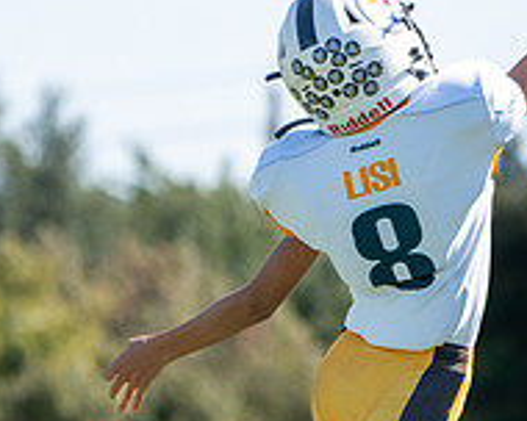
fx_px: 14583
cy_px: 610
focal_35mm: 935
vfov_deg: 1.7
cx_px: 640
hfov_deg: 2.1
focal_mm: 259
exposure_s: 1/1000
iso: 250
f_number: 5.6
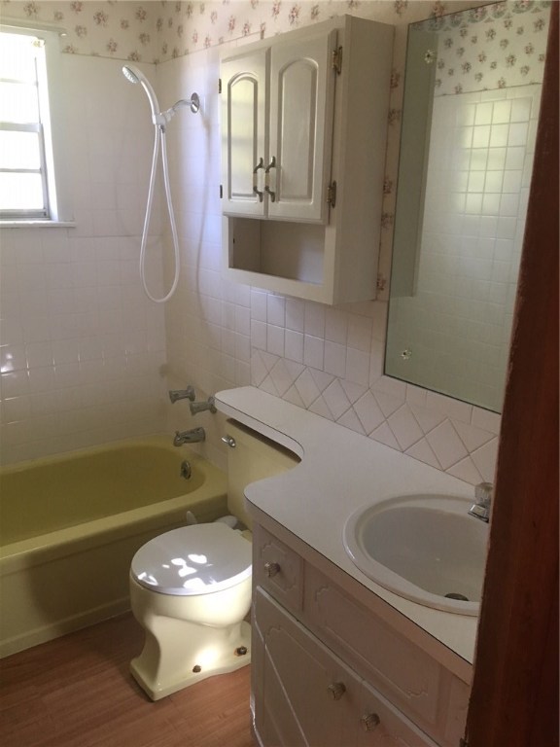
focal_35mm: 29
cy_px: 374
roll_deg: -1.1
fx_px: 626
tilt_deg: -18.6
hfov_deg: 48.2
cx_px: 280
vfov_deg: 61.7
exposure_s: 1/30
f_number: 2.2
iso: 100
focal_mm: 4.15
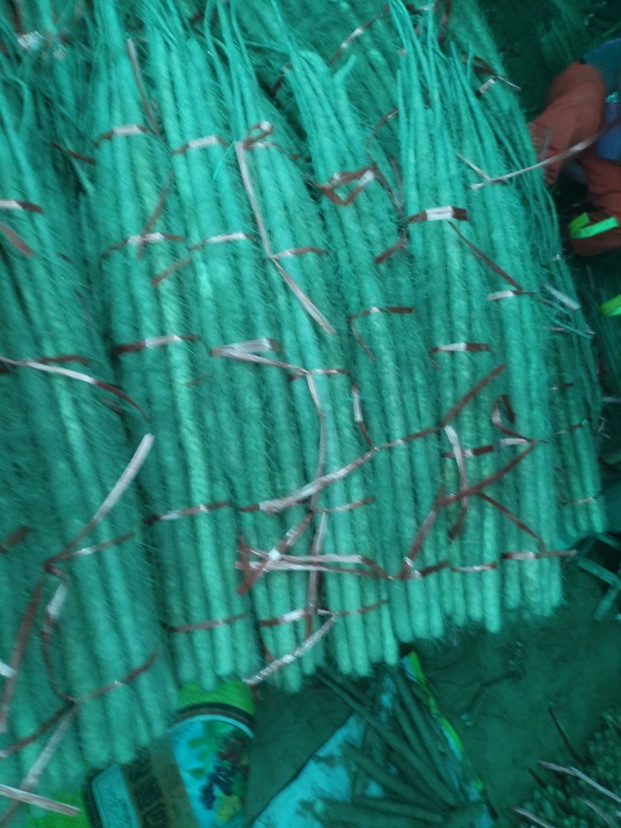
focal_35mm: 26
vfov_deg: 67.3
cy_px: 414
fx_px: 622
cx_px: 310
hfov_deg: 53.1
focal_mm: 4.25
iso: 866
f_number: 1.8
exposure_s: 1/16.7
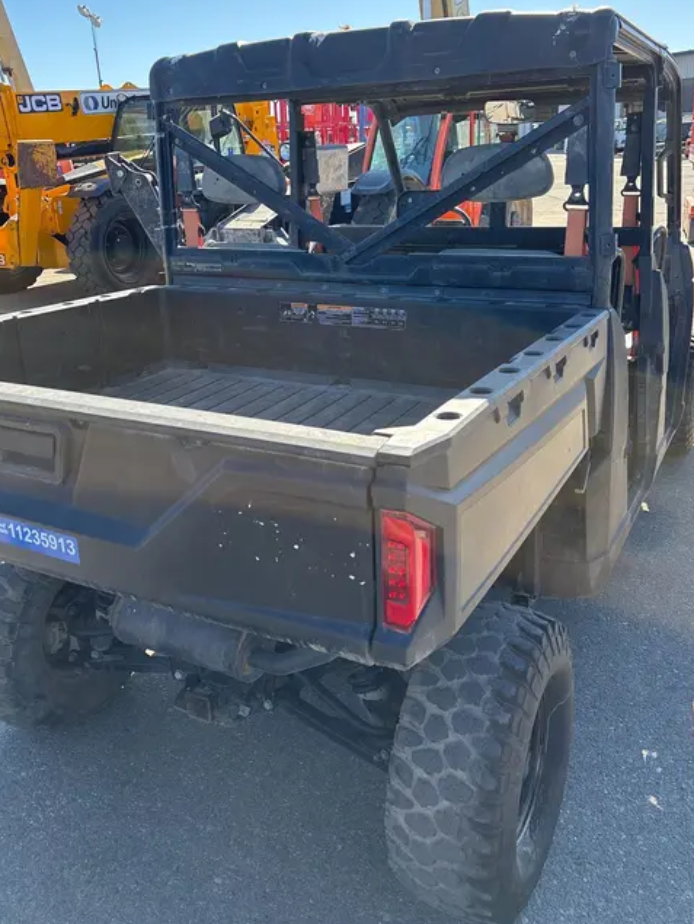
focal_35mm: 30
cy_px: 404
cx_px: 352
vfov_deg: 59.7
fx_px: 801
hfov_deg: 46.8
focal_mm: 5.96
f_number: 1.6
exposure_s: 1/831
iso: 50
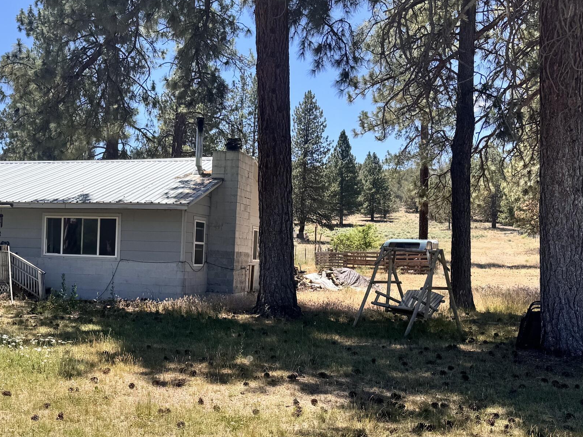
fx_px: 758
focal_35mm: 45
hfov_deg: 41.2
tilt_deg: -0.1
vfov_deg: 32.1
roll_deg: -2.2
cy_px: 247
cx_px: 166
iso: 80
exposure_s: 1/3247
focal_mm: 6.76
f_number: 1.78
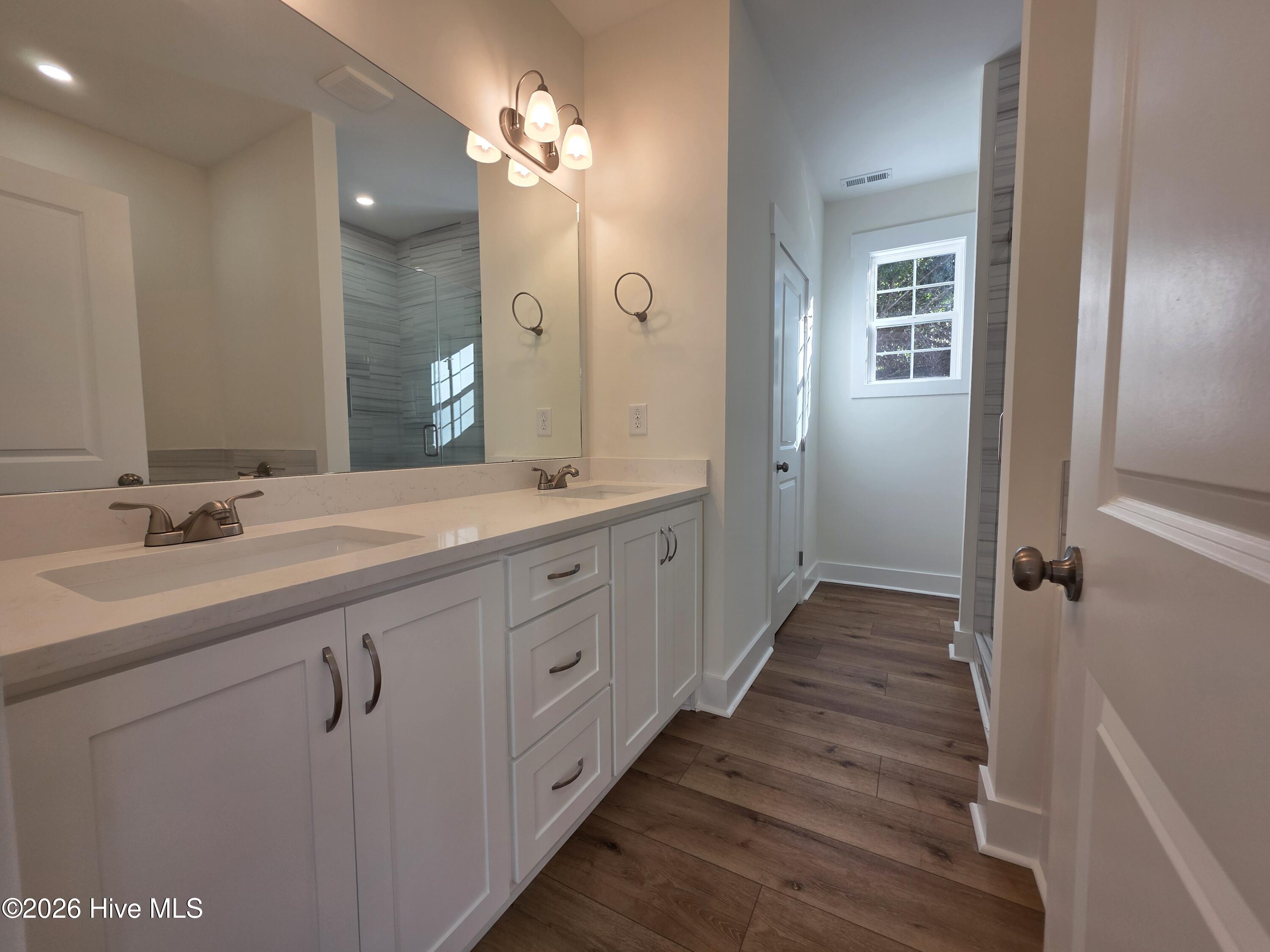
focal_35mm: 13
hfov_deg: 106.2
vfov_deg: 89.9
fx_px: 477
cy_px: 476
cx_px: 635
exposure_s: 1/120
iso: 40
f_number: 1.9
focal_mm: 2.2
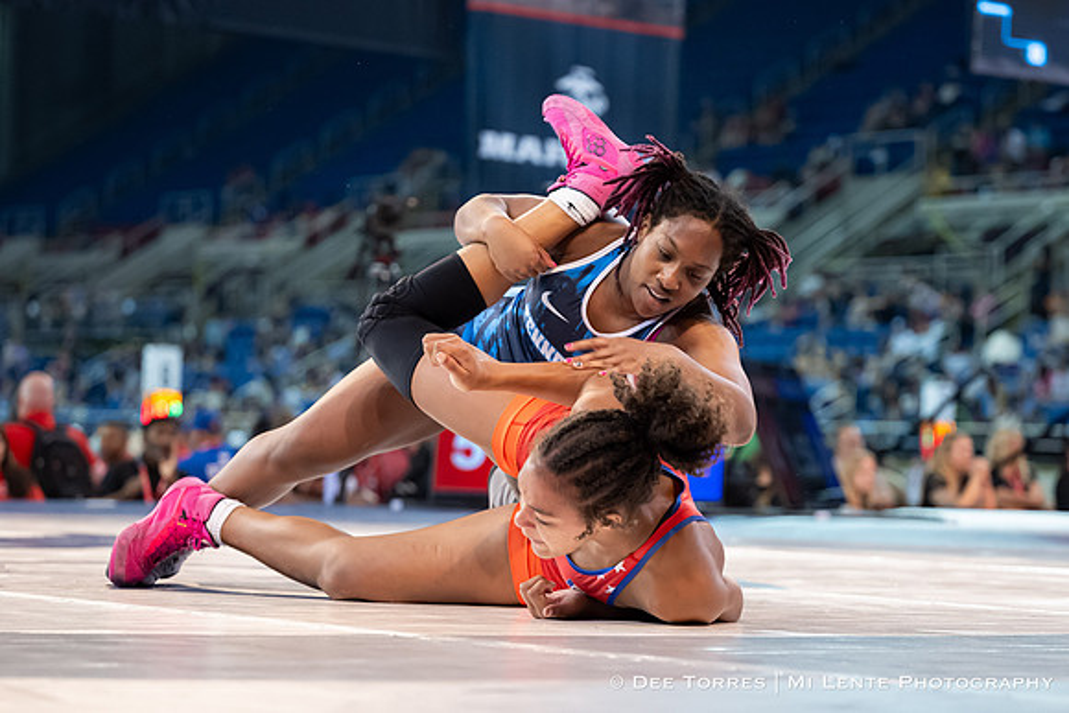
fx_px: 3469
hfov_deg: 17.5
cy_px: 442
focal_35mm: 117
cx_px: 637
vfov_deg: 11.7
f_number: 2.8
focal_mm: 80
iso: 2500
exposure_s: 1/800
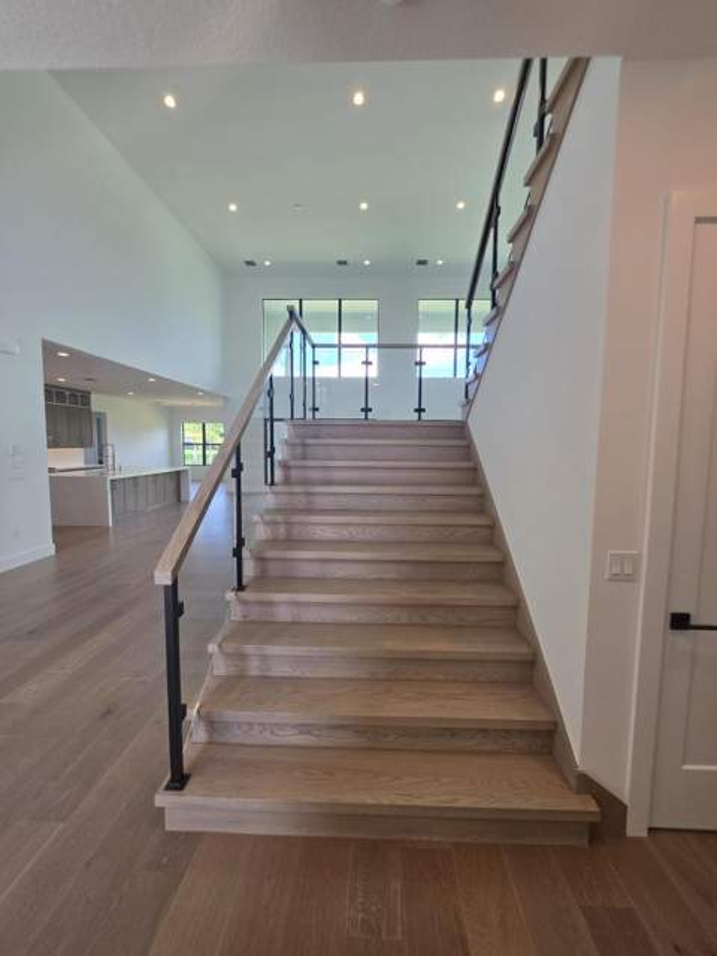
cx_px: 358
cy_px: 478
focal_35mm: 13
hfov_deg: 89.9
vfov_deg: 106.2
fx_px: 359
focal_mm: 2.2
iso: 32
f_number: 1.9
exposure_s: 1/120
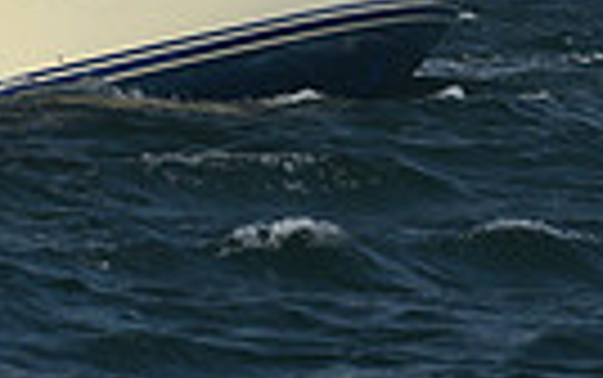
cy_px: -882
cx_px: -254
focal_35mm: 442
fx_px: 7270
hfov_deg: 4.7
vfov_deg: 2.9
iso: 250
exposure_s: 1/1000
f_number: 6.3
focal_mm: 100
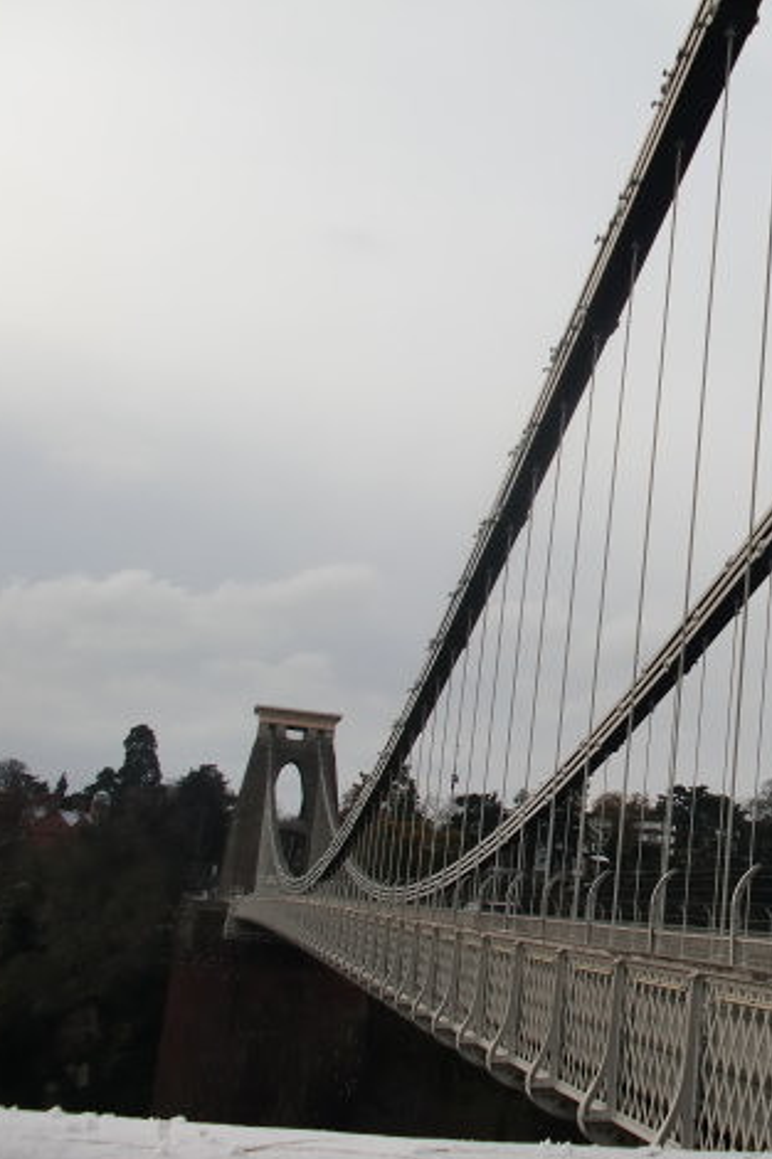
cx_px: 693
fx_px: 1642
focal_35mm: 51
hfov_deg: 25.6
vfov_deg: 38.9
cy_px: 589
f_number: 7.9
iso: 64
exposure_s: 1/160
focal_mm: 6.3
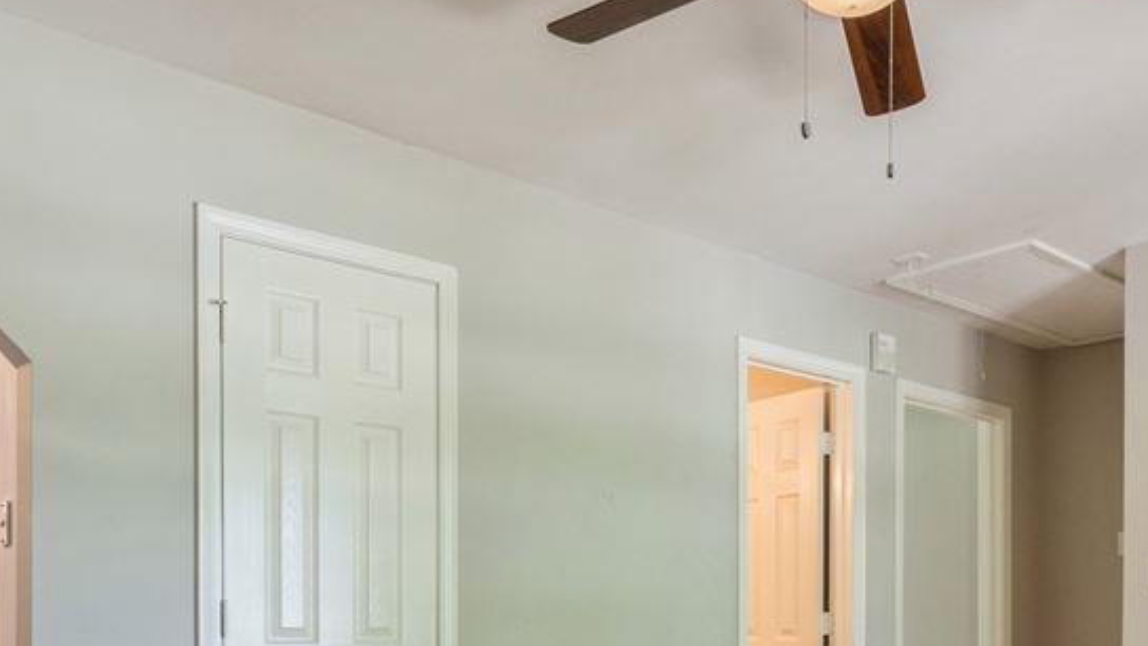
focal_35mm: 37
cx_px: 701
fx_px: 1126
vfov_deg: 29.9
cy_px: 639
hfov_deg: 53.5
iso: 140
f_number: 8
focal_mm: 10
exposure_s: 1/3
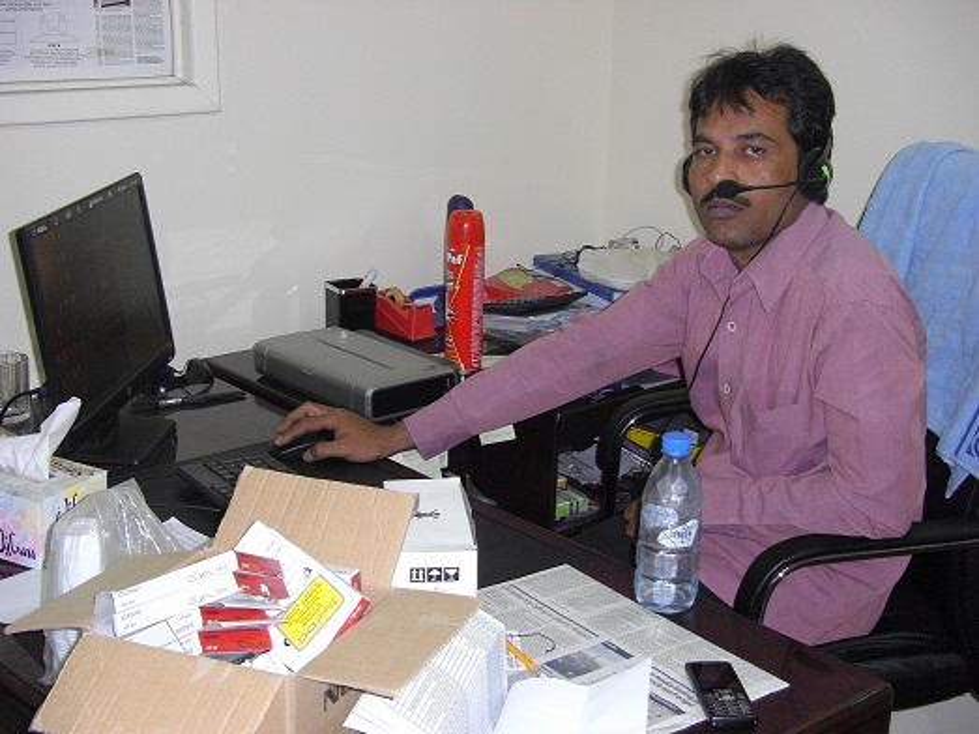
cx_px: 490
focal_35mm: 50
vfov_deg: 29.1
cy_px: 367
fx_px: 1414
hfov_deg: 38.2
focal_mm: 8.4
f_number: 3.7
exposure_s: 1/60
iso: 200
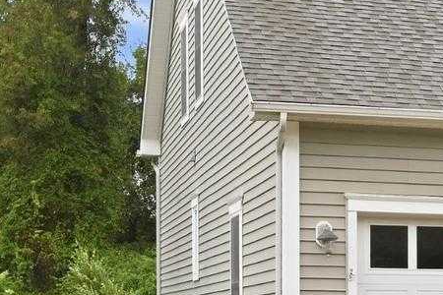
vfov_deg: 12.2
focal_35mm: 112
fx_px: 1378
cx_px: 675
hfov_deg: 16.5
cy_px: 131
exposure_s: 1/125
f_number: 8
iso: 200
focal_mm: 35
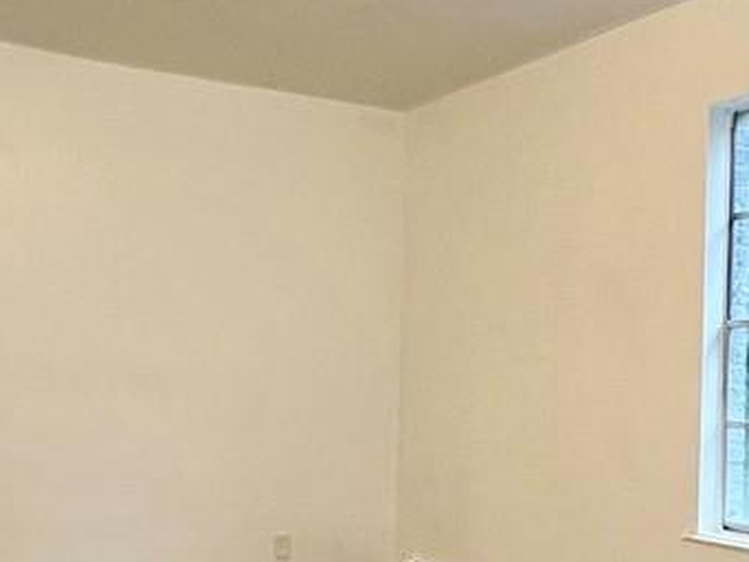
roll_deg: -1.1
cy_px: 583
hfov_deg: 47.4
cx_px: 276
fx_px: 844
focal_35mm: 39
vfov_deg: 33.2
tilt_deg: +0.4
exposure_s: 1/60
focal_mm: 1.57
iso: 160
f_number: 1.8
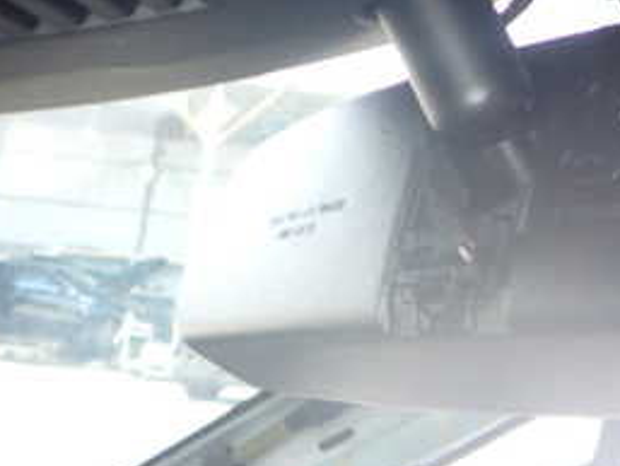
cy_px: 36
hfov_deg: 25.5
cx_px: 700
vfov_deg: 20.6
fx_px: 1254
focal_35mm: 70
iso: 100
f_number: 2.3
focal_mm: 5.4
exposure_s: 1/60
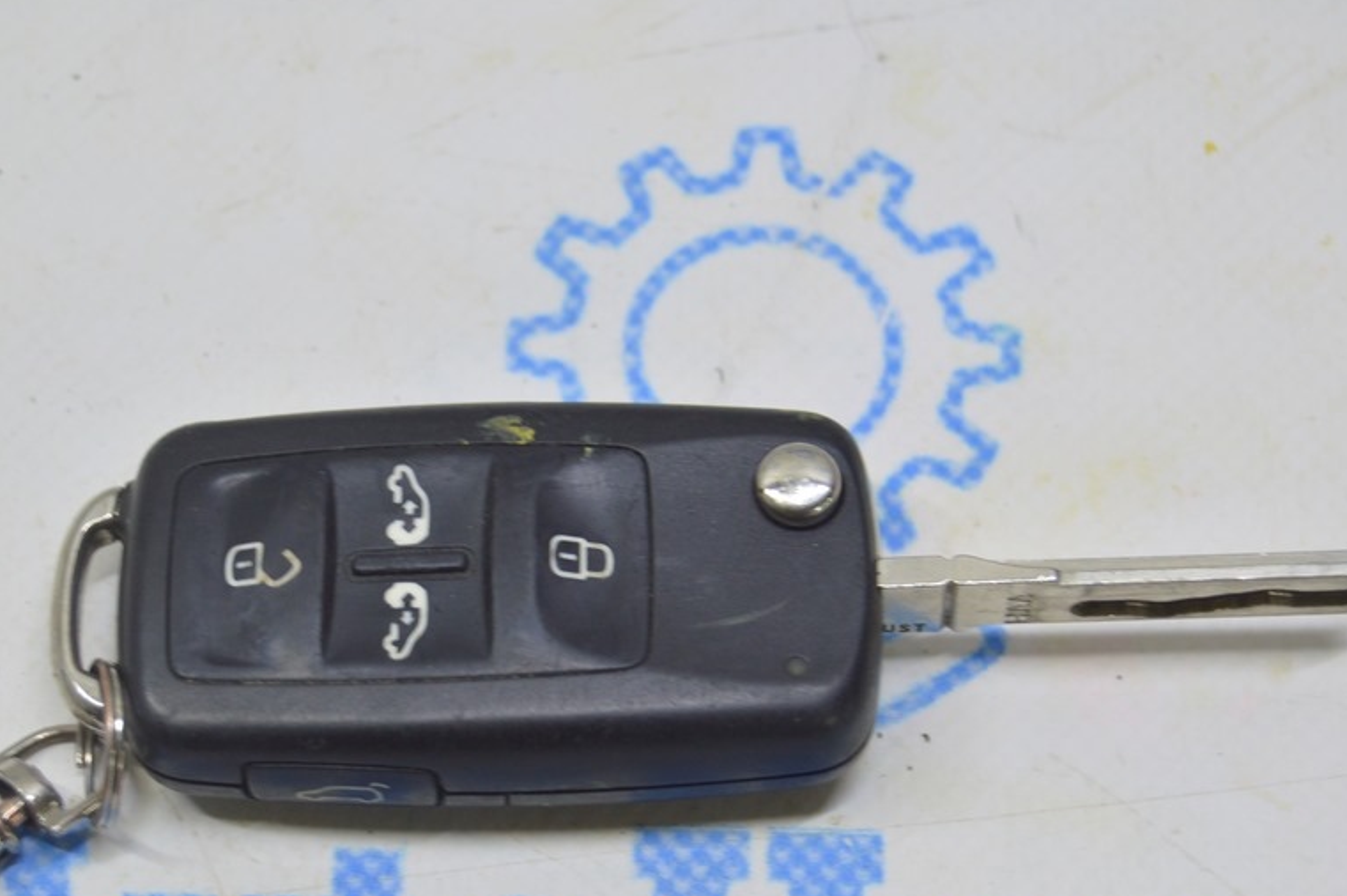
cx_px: 648
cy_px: 534
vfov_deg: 13.0
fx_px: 3925
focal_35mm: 105
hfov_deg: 19.5
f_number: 5.6
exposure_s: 1/20
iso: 400
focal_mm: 52
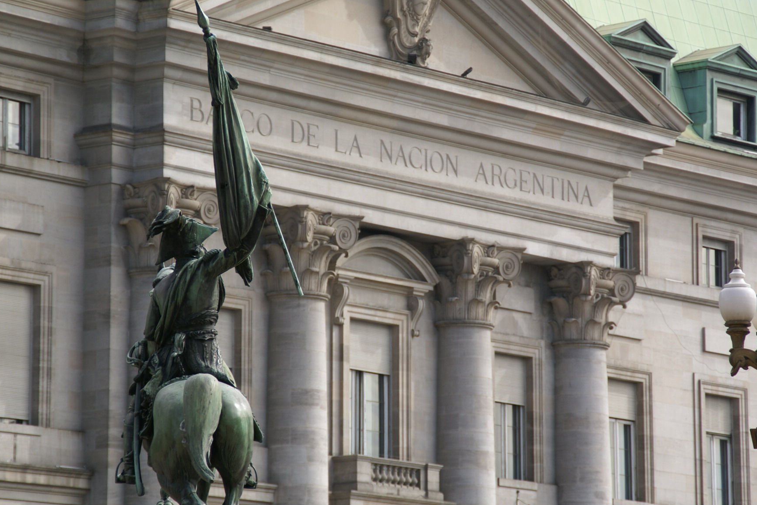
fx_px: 4205
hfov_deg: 10.3
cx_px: 375
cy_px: 245
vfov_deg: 6.9
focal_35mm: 200
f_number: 6.3
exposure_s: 1/200
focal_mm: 120
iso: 100
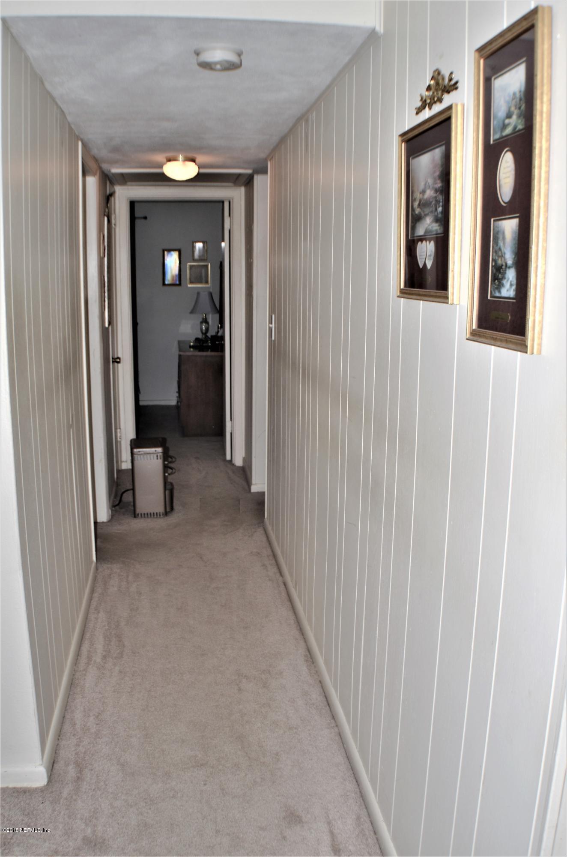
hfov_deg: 31.7
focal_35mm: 42
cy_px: 428
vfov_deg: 46.5
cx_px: 284
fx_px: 997
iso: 100
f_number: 4
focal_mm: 28
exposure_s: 1/60
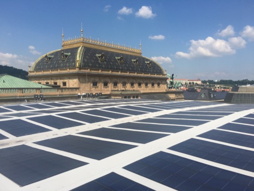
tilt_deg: -0.5
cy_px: 96
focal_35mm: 29
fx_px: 213
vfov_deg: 48.2
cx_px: 127
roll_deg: +0.5
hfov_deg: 61.7
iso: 25
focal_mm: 4.15
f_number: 2.2
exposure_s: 1/2849
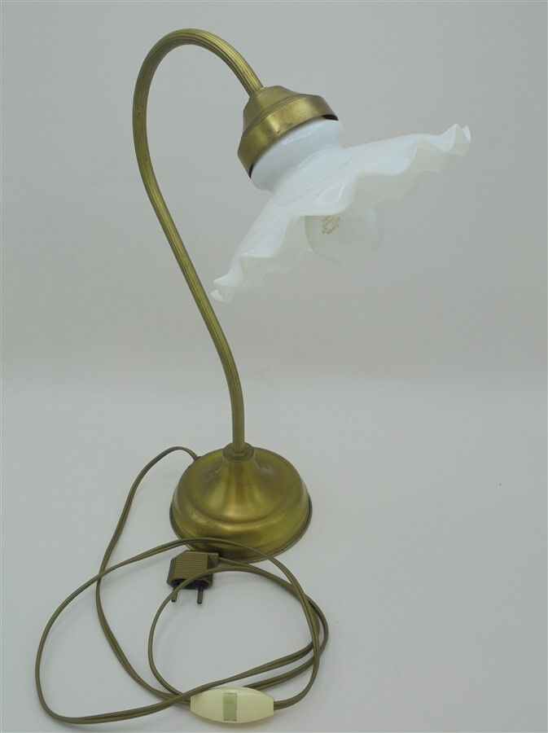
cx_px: 274
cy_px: 366
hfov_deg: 41.7
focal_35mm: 34
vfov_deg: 54.0
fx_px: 719
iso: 100
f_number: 4
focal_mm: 6.1
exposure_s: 1/80
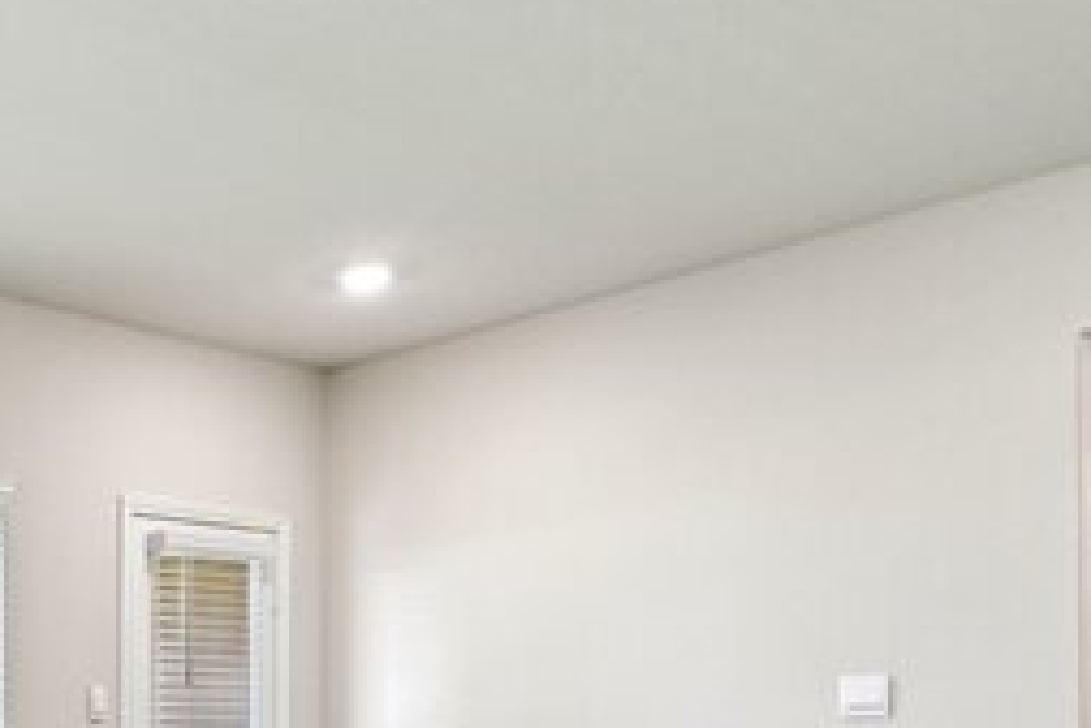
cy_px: 752
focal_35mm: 43
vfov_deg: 28.9
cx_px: -151
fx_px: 1304
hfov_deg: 37.0
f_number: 8
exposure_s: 1/15
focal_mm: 17
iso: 450
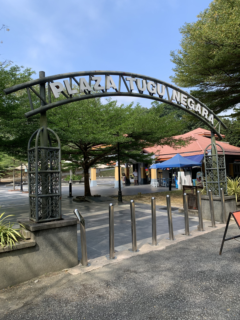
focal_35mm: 26
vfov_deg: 67.3
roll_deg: +1.9
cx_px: 120
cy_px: 160
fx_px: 240
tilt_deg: +4.6
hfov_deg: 53.1
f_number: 1.8
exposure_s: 1/1163
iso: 25
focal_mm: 4.25
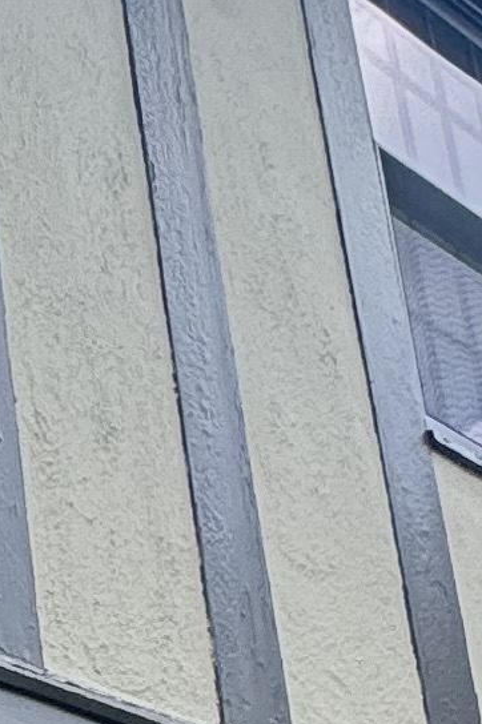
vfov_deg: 18.6
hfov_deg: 11.3
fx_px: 2172
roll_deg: +0.5
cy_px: 656
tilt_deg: +20.9
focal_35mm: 108
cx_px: -529
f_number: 2.2
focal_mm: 2.22
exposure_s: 1/448
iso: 40
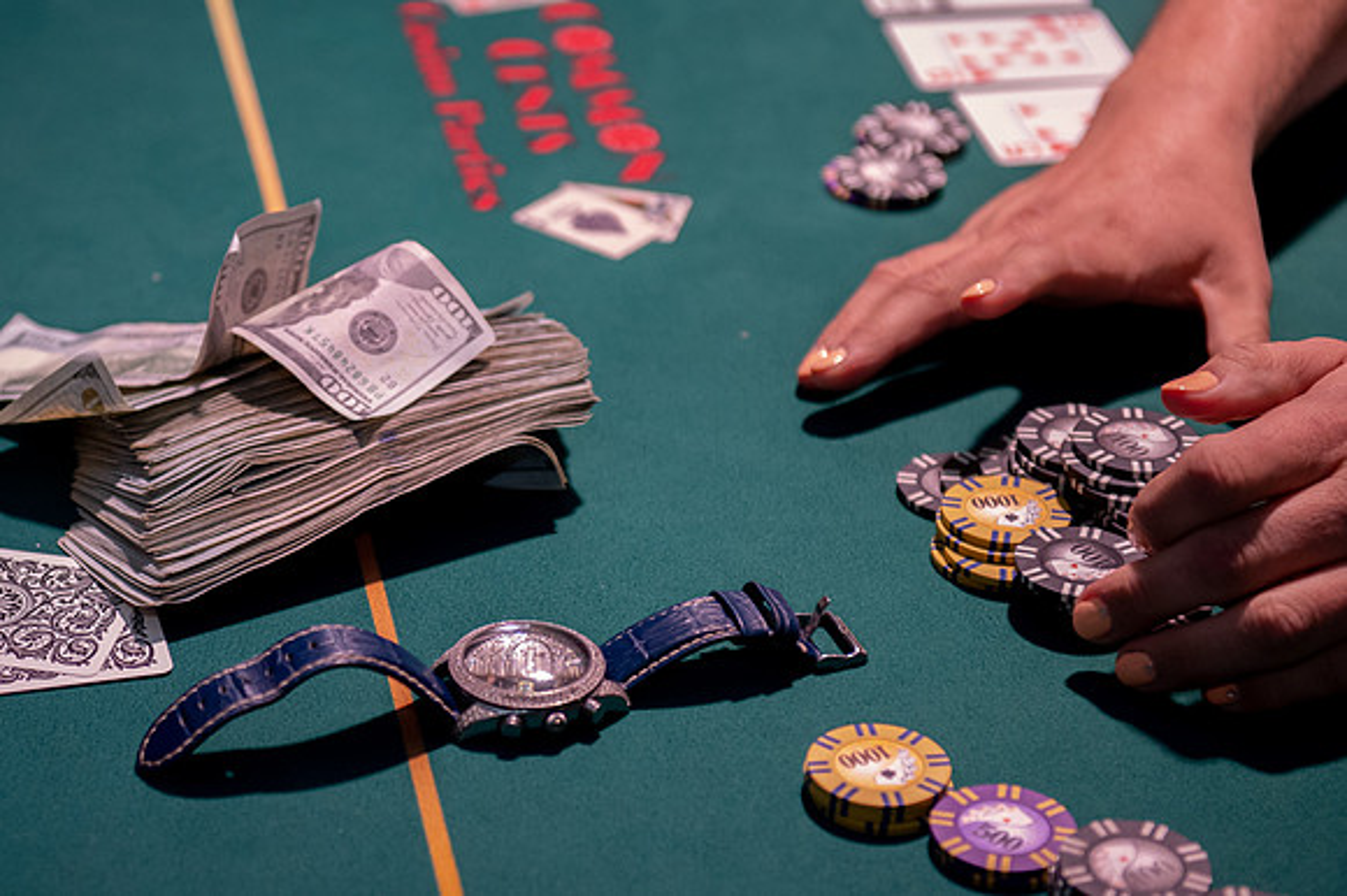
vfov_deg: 13.3
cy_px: 448
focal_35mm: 103
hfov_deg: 19.8
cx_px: 375
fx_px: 3843
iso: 3200
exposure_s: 1/640
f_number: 3.2
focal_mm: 70
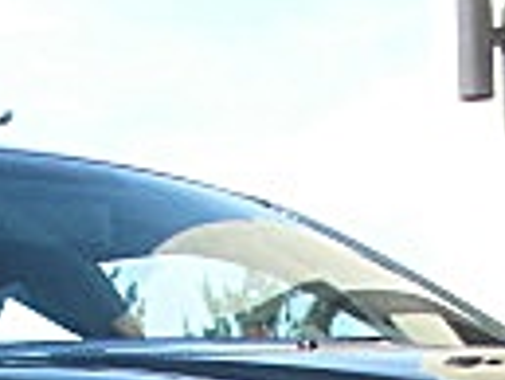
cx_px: 235
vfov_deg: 7.8
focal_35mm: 179
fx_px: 2614
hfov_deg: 11.0
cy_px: 831
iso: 50
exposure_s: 1/400
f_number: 2.8
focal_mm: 6.3
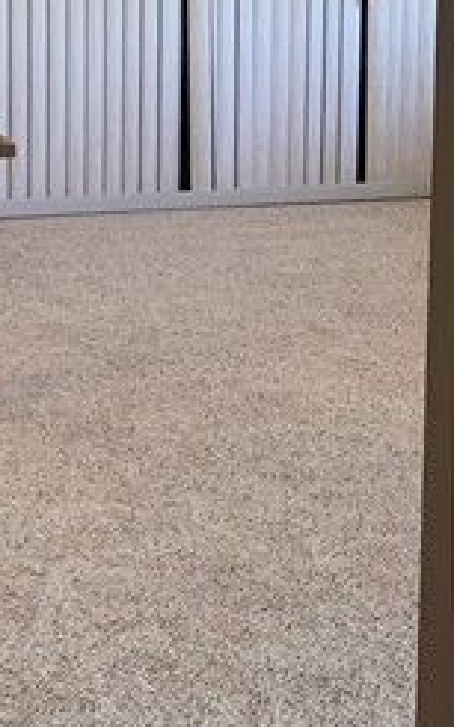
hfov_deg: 11.0
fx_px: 2278
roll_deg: -0.7
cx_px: 626
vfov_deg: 18.0
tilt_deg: -7.8
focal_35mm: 115
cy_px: 184
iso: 64
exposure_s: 1/60
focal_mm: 4.25
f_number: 1.8
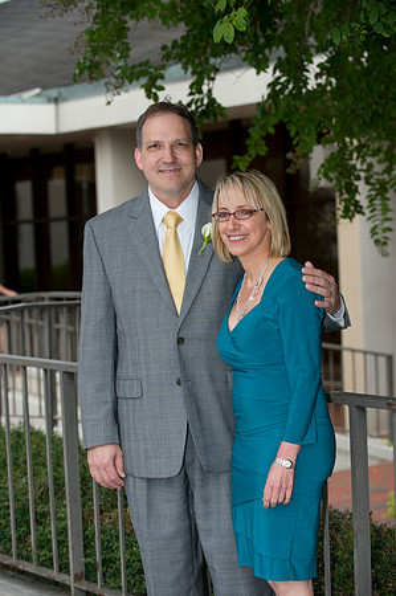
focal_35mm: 86
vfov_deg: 23.7
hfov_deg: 15.9
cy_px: 298
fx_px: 1422
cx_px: 198
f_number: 4
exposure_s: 1/125
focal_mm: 86
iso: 400
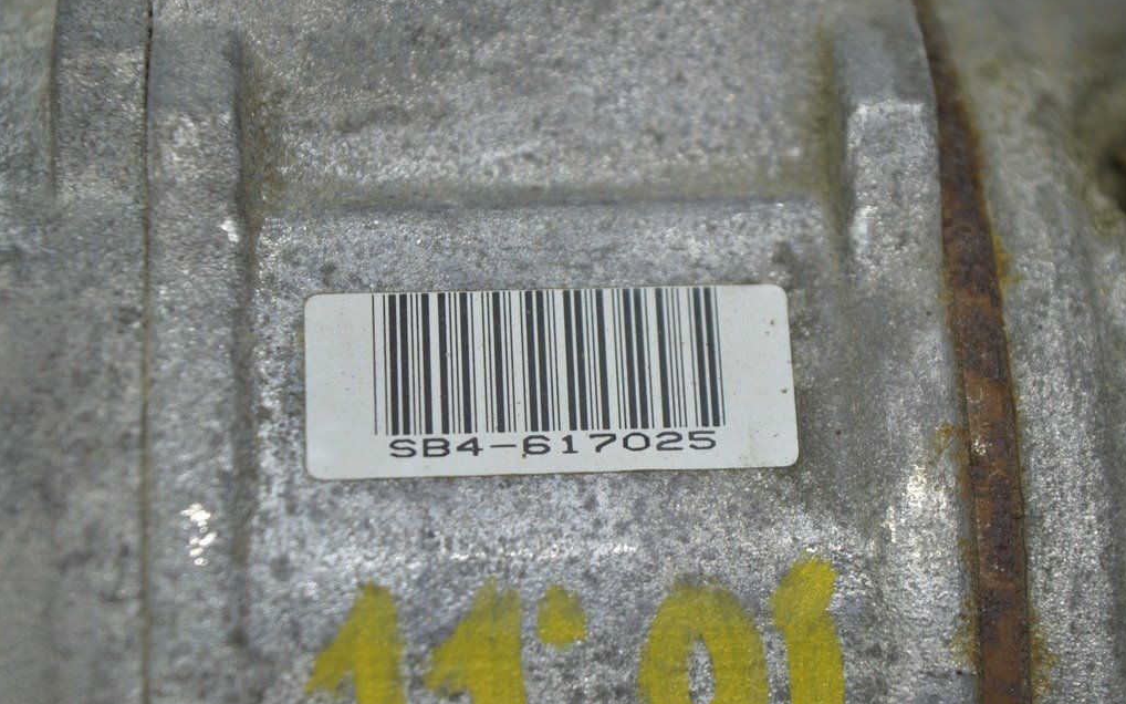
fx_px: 2593
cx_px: 564
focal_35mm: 85
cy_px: 347
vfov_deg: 15.4
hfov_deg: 24.5
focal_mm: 55
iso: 400
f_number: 5.6
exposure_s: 1/60
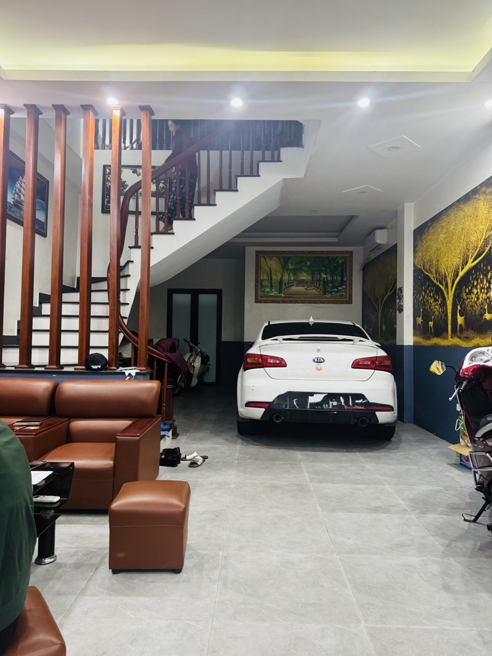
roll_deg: -0.2
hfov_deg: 56.8
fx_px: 455
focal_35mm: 24
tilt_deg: +3.2
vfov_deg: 71.6
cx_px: 246
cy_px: 328
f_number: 1.78
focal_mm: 6.76
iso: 250
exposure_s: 1/50
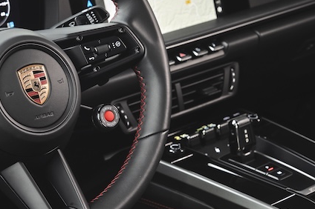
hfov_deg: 20.5
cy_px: 86
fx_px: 866
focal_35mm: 99
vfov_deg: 13.8
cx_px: 100
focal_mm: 35
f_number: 5
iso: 250
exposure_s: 1/25
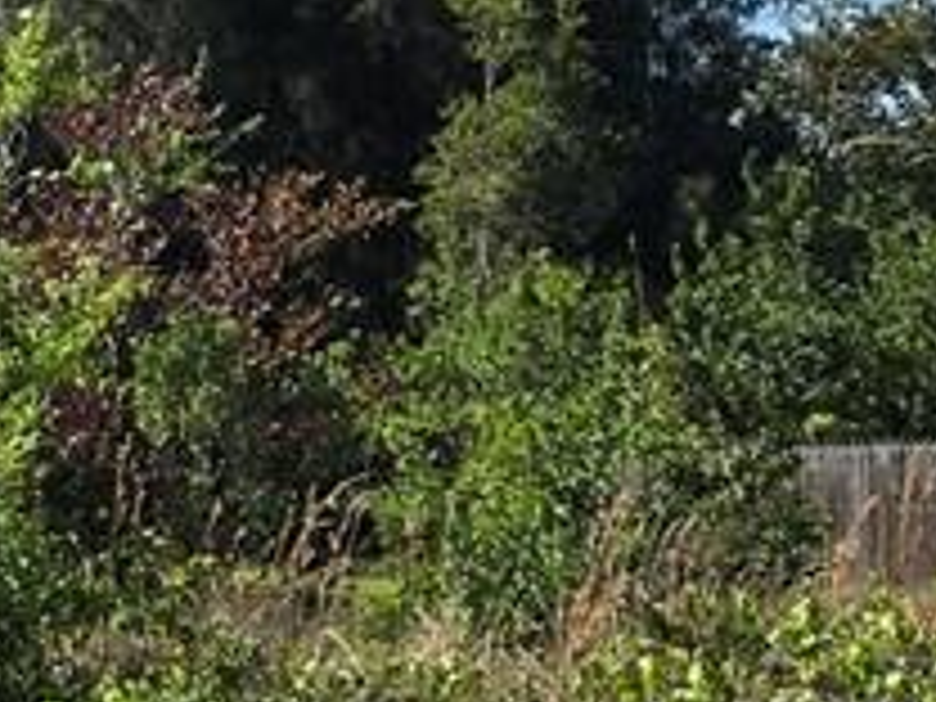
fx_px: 4786
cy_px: 531
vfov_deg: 8.4
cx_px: -176
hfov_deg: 11.0
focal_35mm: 177
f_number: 1.7
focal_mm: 6.3
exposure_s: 1/1151
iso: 12
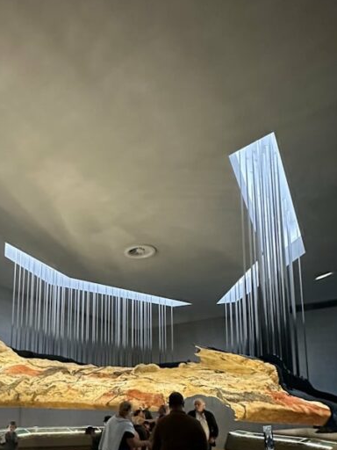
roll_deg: -2.0
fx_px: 363
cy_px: 355
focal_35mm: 28
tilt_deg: +8.4
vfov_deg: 58.9
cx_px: 68
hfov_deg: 47.1
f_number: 2.2
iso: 1000
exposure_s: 1/50
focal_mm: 2.22
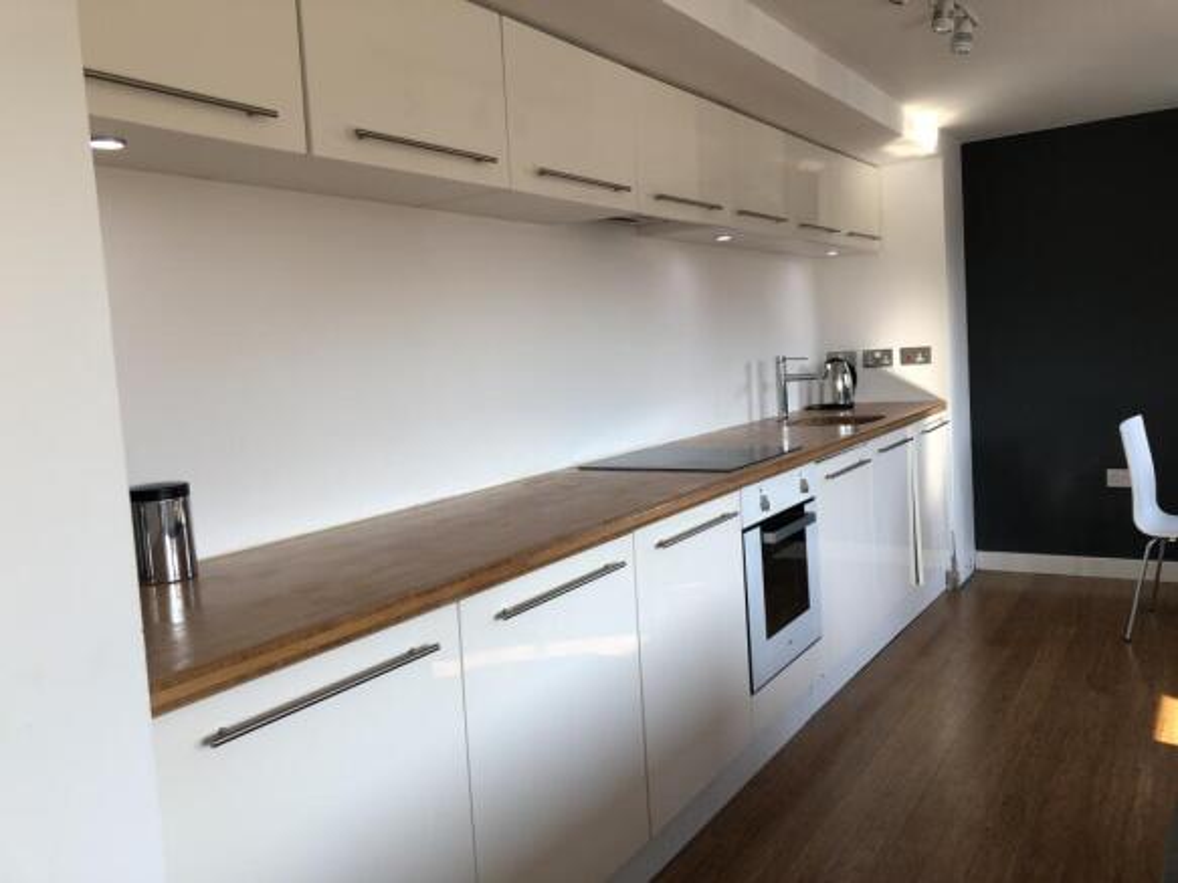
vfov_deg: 49.7
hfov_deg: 63.5
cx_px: 589
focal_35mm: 28
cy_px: 442
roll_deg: +4.3
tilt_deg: -4.3
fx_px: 953
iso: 32
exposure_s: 1/100
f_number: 1.8
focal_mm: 4
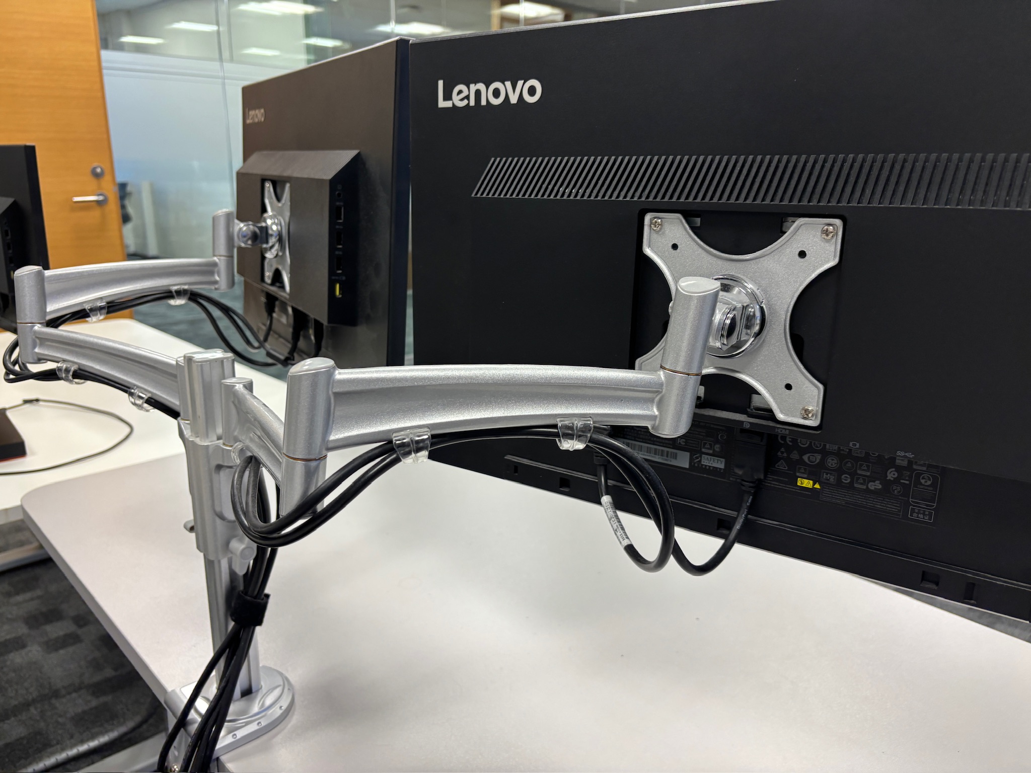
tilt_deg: -16.0
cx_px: 516
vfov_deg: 53.1
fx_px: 774
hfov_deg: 67.3
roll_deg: -1.6
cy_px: 386
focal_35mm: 26
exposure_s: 1/100
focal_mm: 5.96
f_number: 1.6
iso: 100
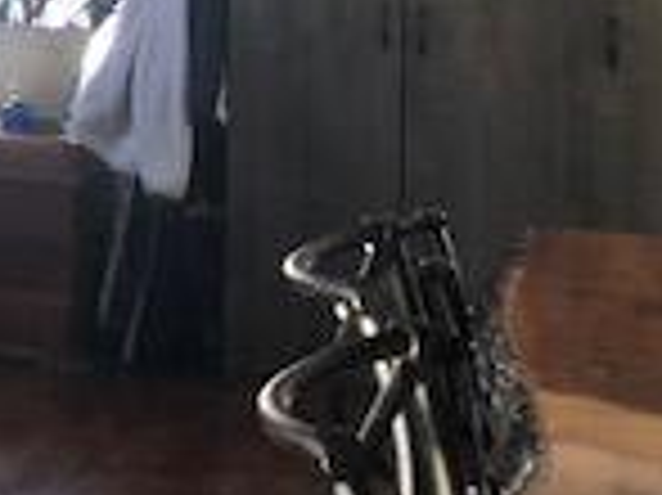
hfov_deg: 13.7
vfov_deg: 11.7
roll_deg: -1.1
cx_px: -662
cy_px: -198
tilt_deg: -1.6
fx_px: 2331
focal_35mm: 122
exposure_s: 1/15
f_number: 1.8
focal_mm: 3.99
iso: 40
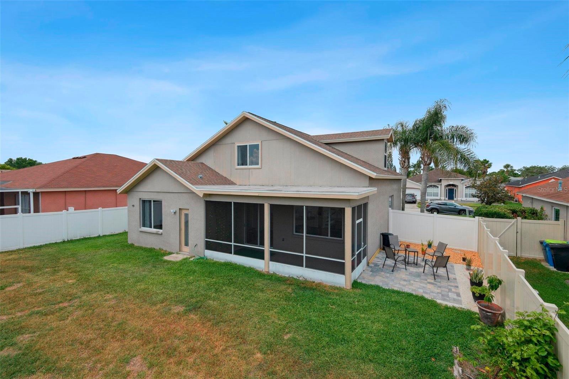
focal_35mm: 16
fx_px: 253
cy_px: 190
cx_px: 284
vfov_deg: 73.7
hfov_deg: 96.7
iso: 400
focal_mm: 16
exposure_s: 1/500
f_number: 11
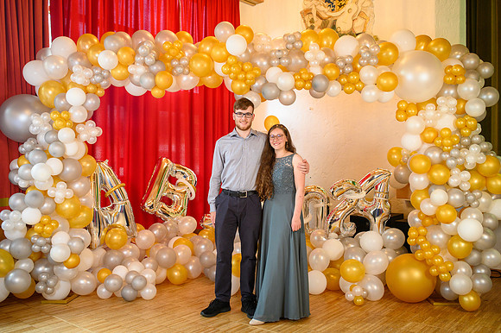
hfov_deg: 54.5
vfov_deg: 37.8
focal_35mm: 35
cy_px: 166
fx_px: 487
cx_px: 250
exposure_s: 1/100
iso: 1250
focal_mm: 35
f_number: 3.5
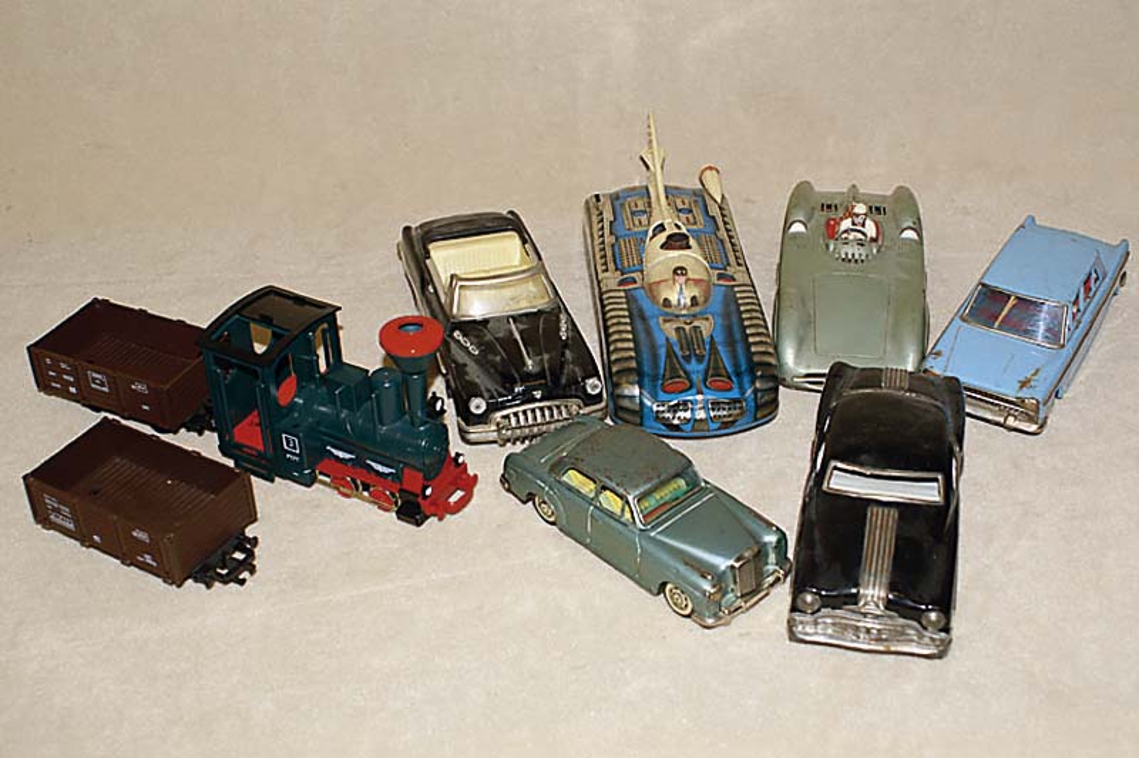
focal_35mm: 45
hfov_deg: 43.6
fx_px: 1423
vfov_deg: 29.8
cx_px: 570
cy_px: 379
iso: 100
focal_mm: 30
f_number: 7.1
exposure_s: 1/60
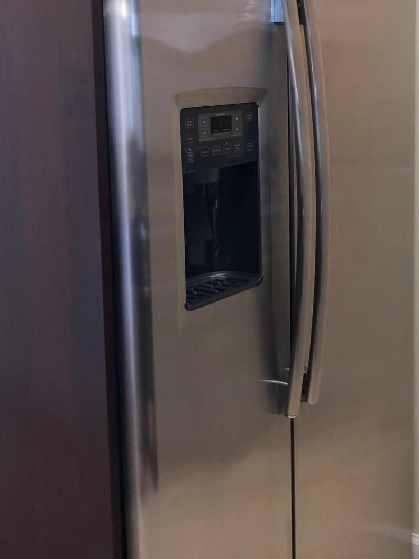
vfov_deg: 35.7
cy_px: 172
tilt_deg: -7.6
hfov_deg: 26.4
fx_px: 856
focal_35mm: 53
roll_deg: -0.3
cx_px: 389
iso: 40
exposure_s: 1/15
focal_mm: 4
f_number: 1.8
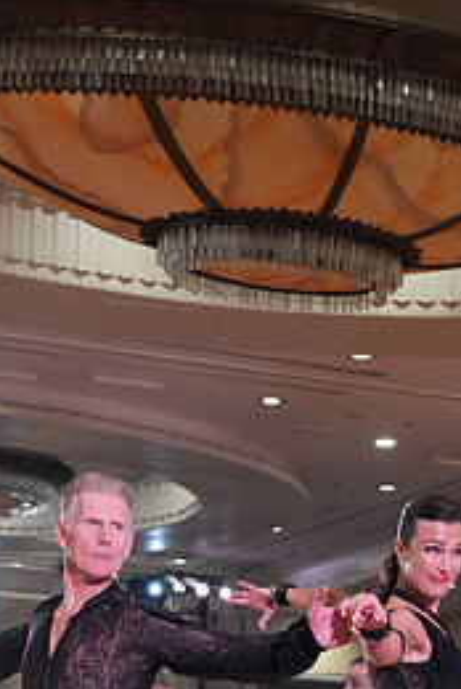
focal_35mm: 98
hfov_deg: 14.0
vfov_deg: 19.9
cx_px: 189
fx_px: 1877
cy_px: 763
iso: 5000
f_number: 5.6
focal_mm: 44
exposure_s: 1/320
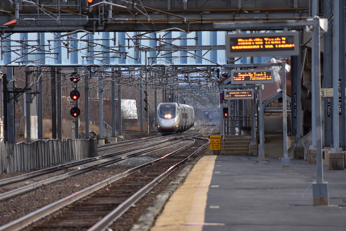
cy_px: 116
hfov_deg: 4.6
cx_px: 173
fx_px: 4325
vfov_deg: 3.1
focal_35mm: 450
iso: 140
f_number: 6.3
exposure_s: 1/160
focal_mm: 300
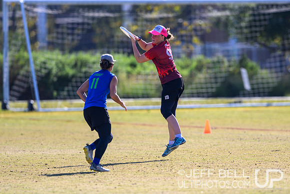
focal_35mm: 670
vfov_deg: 2.1
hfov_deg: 3.1
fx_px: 5401
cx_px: 171
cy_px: 100
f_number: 3.2
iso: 100
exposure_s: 1/1600
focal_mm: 400
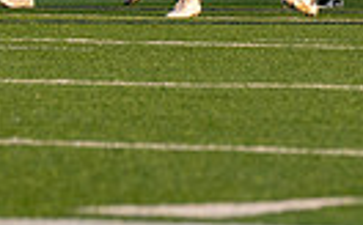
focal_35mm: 635
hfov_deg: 3.3
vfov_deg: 2.1
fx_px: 6271
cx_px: 555
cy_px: -73
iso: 160
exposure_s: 1/1250
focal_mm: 98
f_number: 2.8
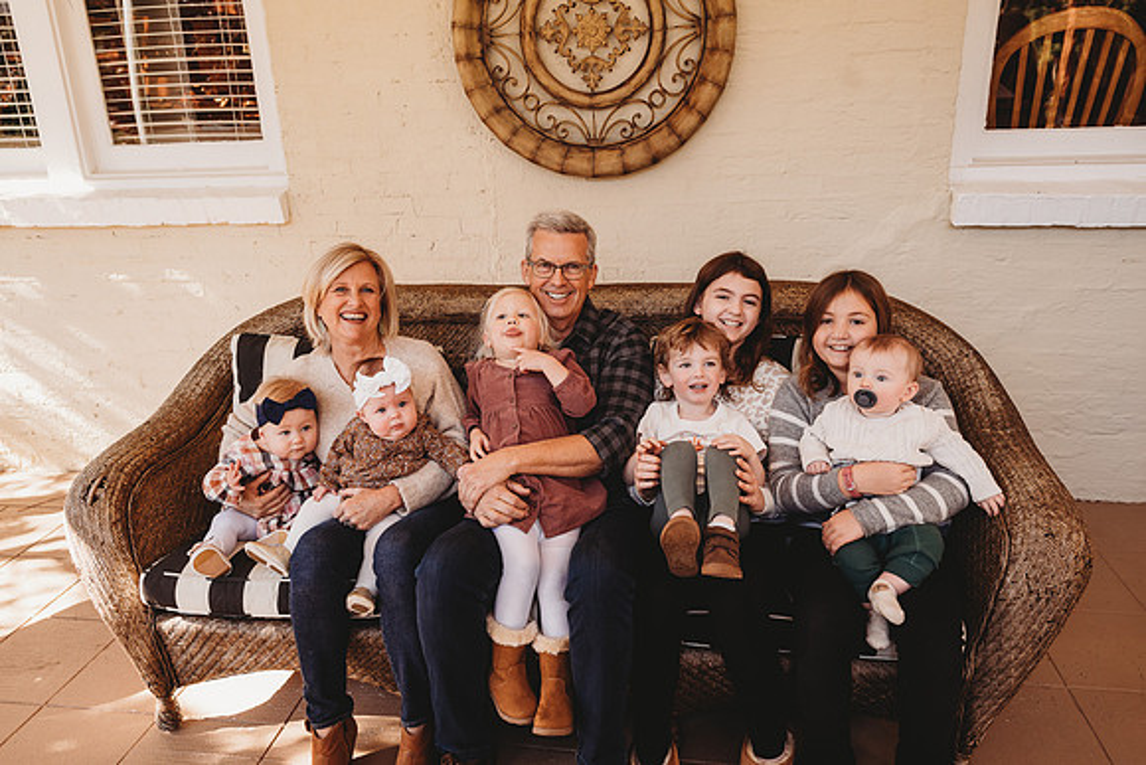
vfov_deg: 51.6
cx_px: 583
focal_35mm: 25
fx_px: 791
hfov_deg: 71.8
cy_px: 382
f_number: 4.5
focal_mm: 24
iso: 250
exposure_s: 1/200
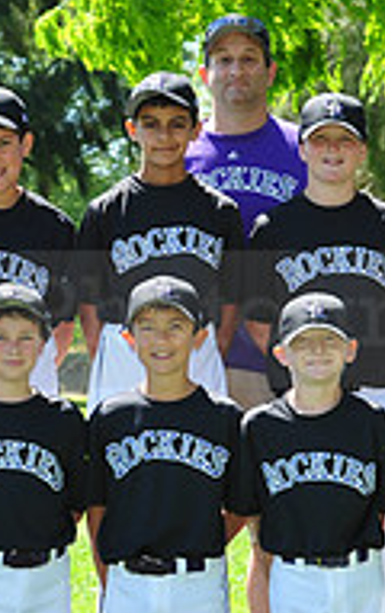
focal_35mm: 247
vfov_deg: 8.5
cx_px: 241
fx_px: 4131
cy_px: 292
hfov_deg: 5.3
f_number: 8
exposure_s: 1/125
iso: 200
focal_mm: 80
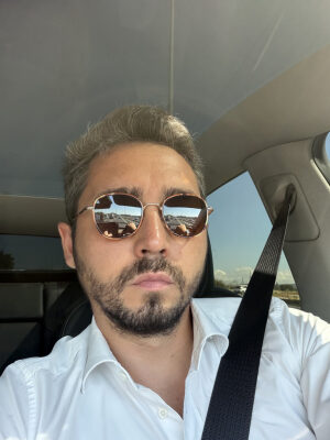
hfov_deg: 46.8
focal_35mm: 30
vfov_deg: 60.0
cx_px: 165
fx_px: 381
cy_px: 220
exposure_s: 1/121
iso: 64
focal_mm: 2.71
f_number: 1.9
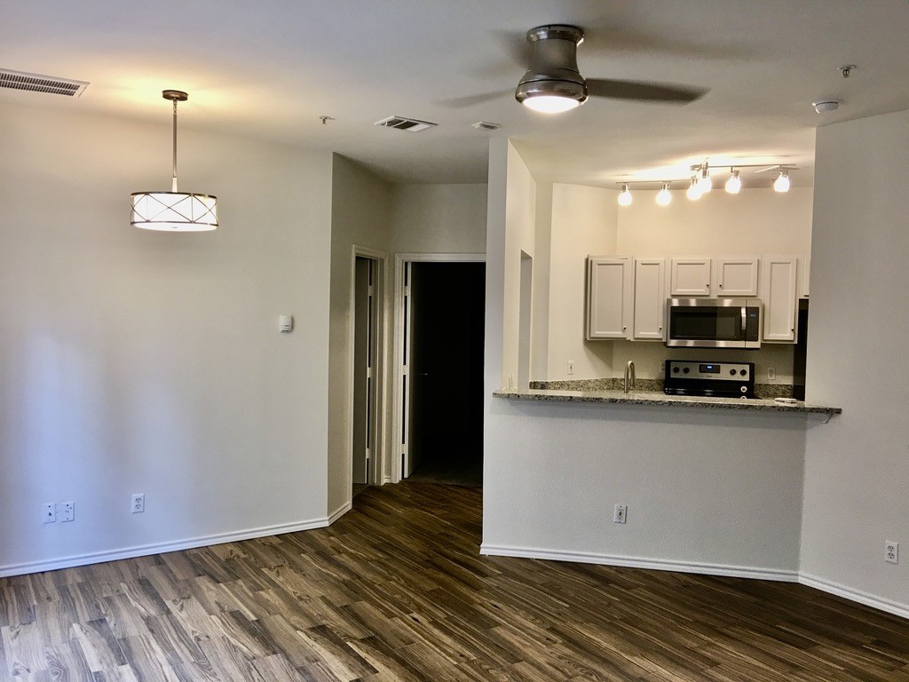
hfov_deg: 61.7
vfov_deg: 48.2
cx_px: 454
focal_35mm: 29
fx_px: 762
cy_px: 341
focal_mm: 4.15
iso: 32
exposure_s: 1/15
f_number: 2.2
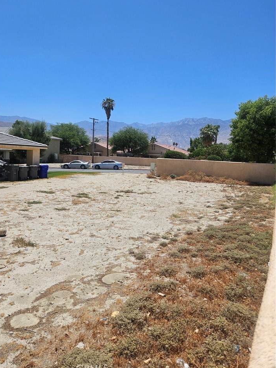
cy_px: 174
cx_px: 126
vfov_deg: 69.3
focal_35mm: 25
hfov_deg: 54.8
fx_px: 266
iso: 25
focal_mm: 5.4
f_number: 1.8
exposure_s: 1/3788
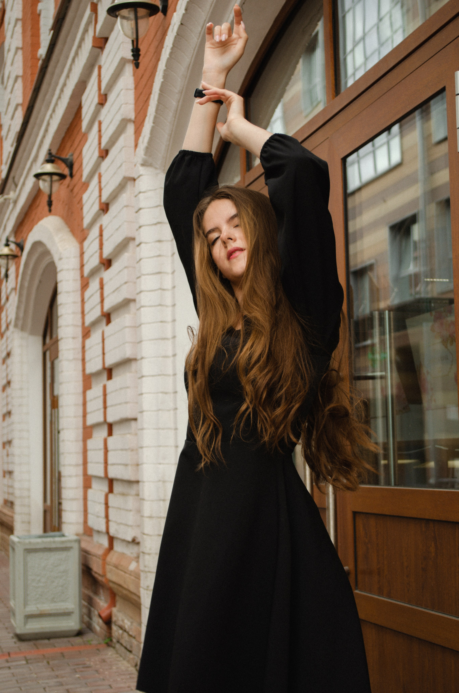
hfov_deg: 22.5
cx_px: 230
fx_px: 1153
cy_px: 346
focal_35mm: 60
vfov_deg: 33.5
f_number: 5.3
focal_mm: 40
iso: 100
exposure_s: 1/100
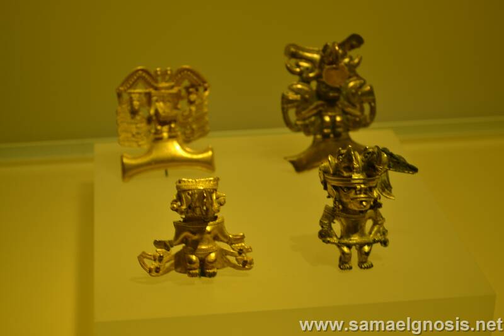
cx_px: 252
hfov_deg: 28.1
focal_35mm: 72
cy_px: 168
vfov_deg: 18.9
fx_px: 1008
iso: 100
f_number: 5.3
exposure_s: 1/8
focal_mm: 48
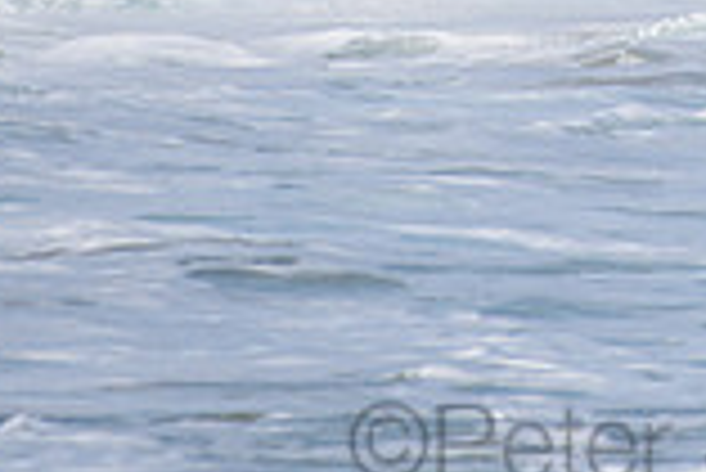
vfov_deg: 0.7
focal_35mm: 1844
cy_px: -303
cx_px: 697
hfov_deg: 1.1
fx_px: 36196
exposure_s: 1/2500
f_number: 5.6
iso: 180
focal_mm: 500
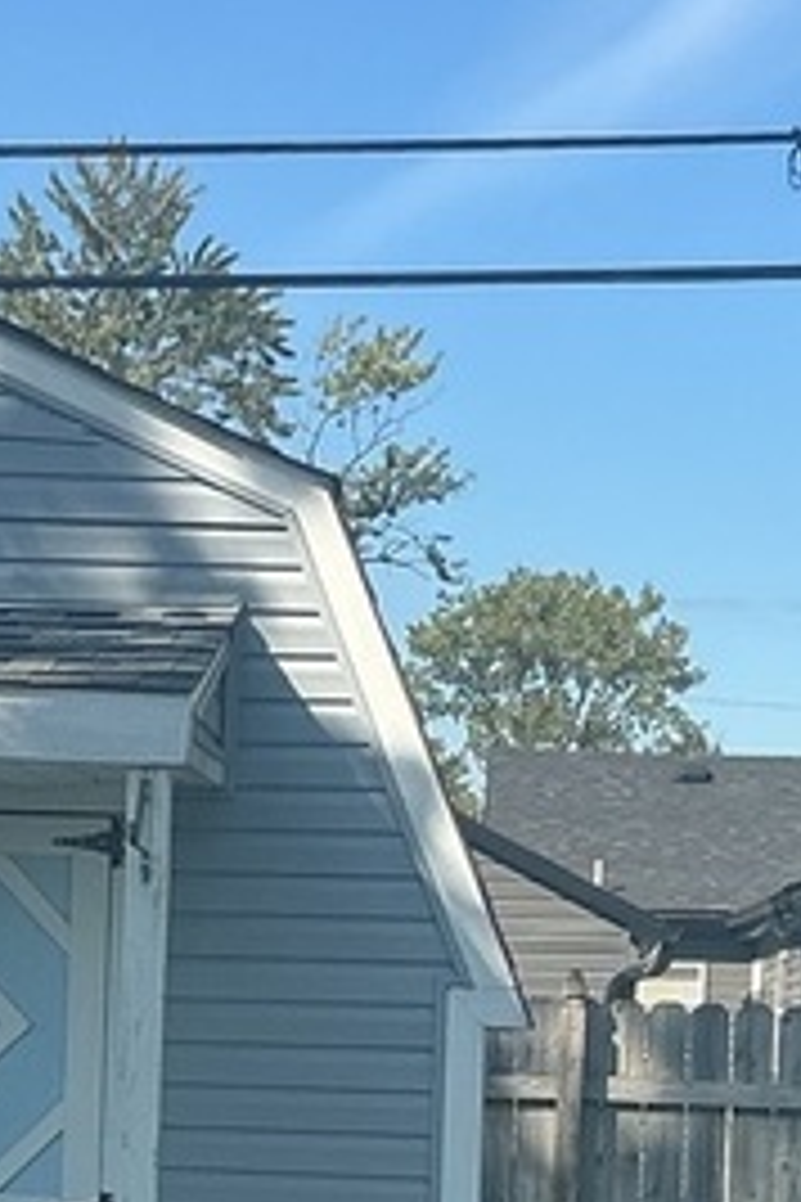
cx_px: 68
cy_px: 1414
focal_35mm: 122
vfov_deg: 16.2
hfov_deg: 11.2
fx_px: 4071
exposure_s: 1/1168
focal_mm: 3
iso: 25
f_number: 1.8
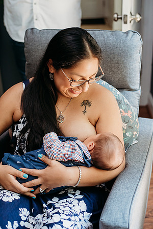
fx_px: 319
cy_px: 114
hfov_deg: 27.0
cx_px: 76
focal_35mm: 50
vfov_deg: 39.6
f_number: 3.2
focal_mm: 50
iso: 1250
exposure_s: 1/200
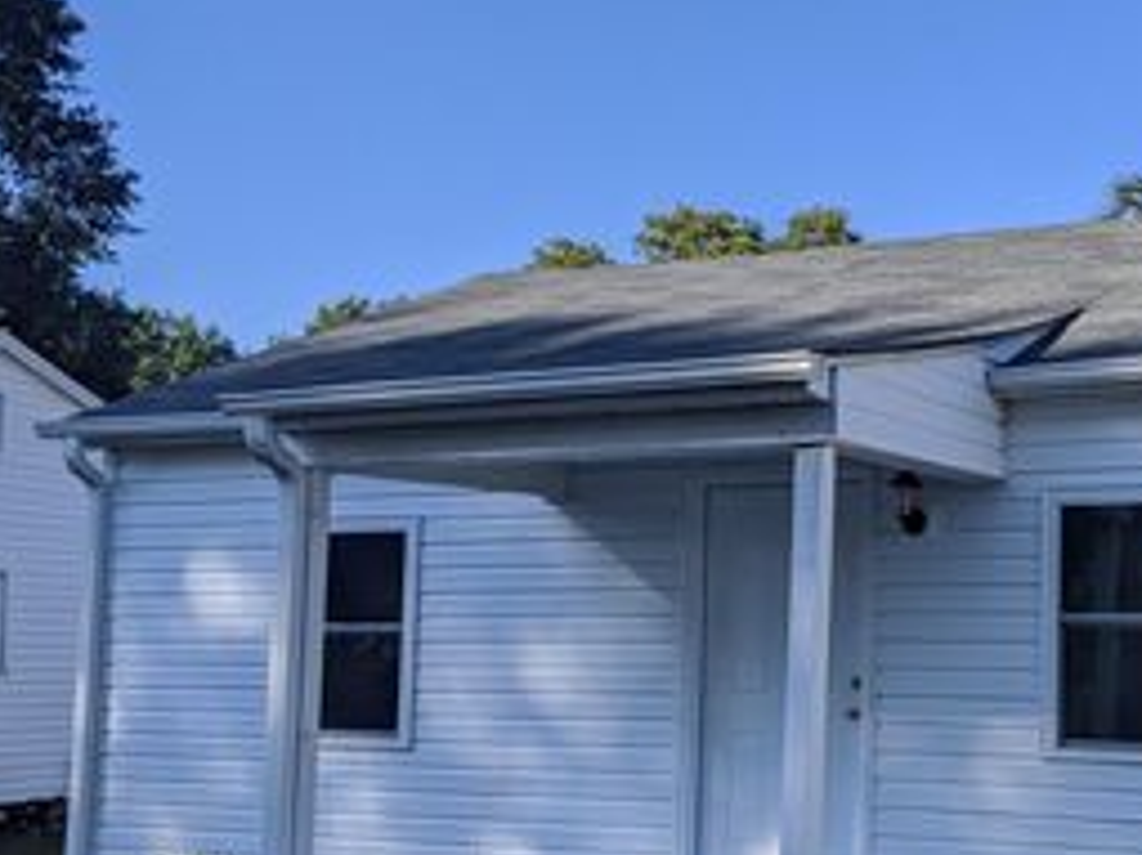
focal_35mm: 53
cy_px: 530
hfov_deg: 35.2
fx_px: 1748
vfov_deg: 27.4
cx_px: 896
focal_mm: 4.44
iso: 48
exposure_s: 1/2132
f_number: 1.8
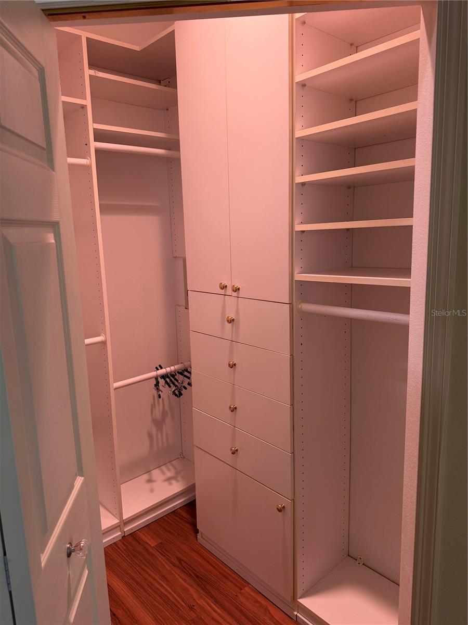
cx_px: 234
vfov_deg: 71.6
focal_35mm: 24
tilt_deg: -9.3
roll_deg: +1.5
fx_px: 433
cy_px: 312
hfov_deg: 56.8
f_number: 1.78
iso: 160
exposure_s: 1/120
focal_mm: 6.76
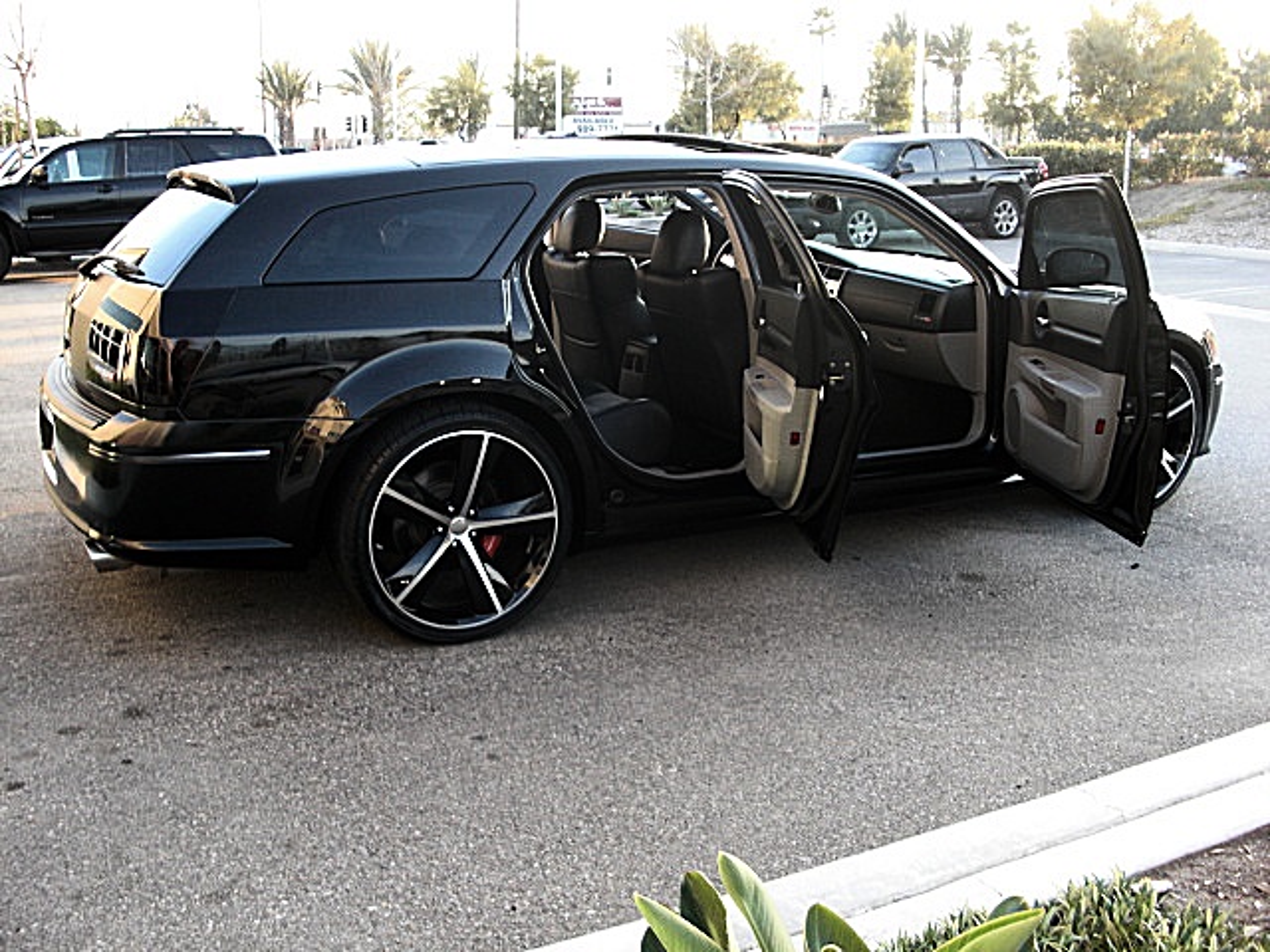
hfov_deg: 51.4
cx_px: 635
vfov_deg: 39.7
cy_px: 476
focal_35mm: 36
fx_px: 1321
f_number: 2.8
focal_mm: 6.3
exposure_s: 1/60
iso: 100
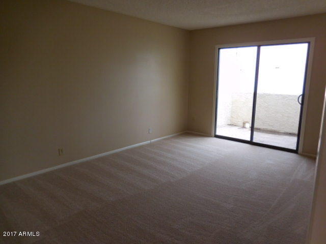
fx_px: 235
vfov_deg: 54.9
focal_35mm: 25
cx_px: 163
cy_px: 122
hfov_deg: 69.4
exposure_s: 1/40
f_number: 3.3
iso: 125
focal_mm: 4.5
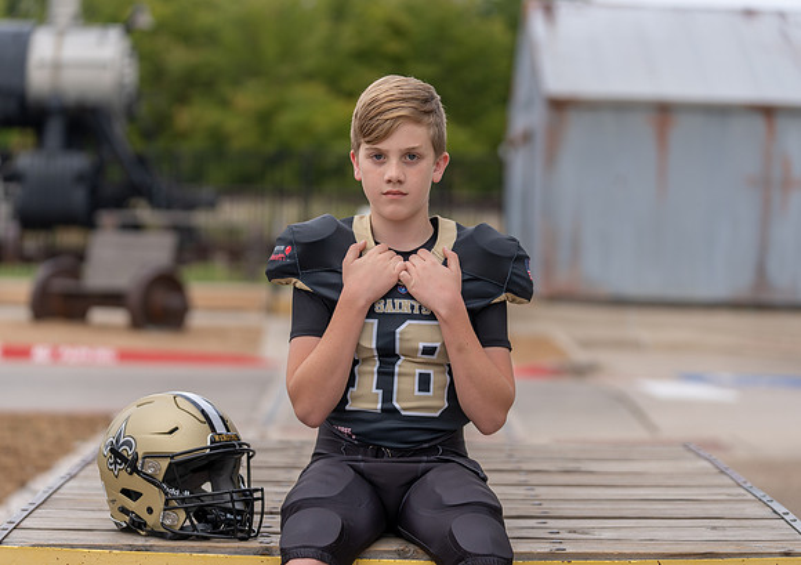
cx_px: 407
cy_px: 292
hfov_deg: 18.7
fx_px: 2436
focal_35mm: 108
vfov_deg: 13.2
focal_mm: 100
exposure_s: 1/400
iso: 100
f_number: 2.8
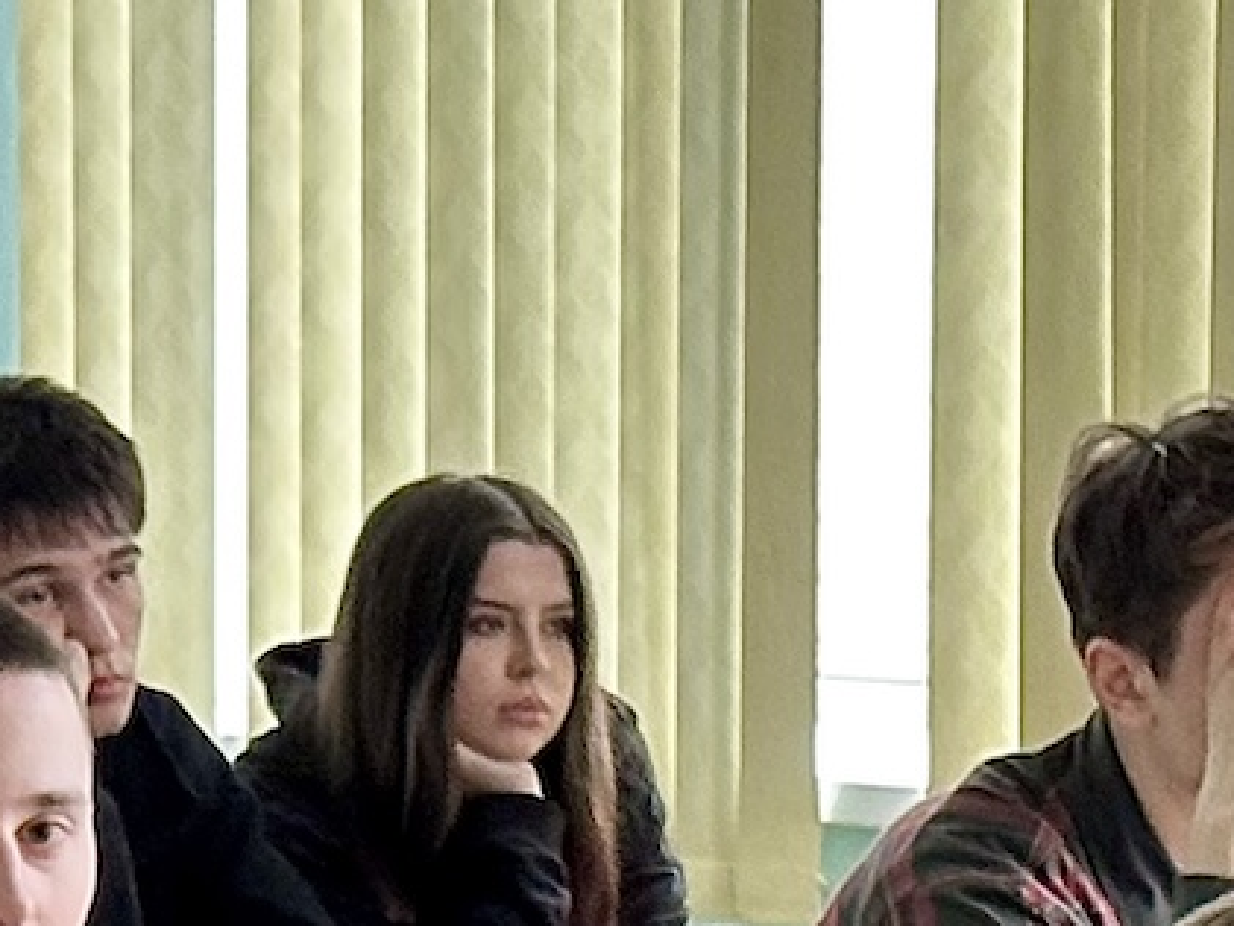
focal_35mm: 228
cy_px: 1278
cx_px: -422
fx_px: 8130
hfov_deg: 8.5
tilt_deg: -7.6
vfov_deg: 6.5
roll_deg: +0.7
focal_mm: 6.86
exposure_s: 1/60
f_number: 1.78
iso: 200
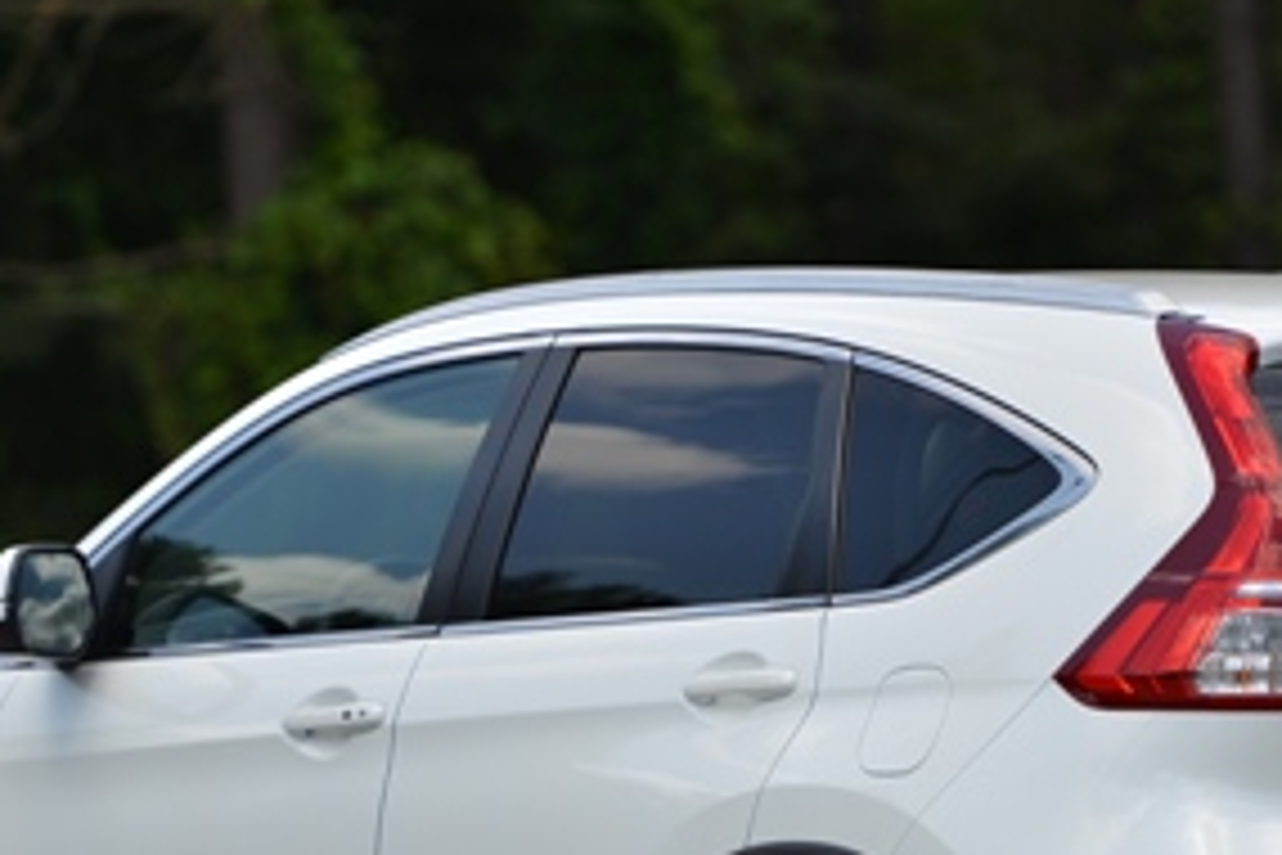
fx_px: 14777
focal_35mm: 415
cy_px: 641
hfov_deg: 5.0
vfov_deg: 3.3
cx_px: 747
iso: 100
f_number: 2.8
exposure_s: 1/1250
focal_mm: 185
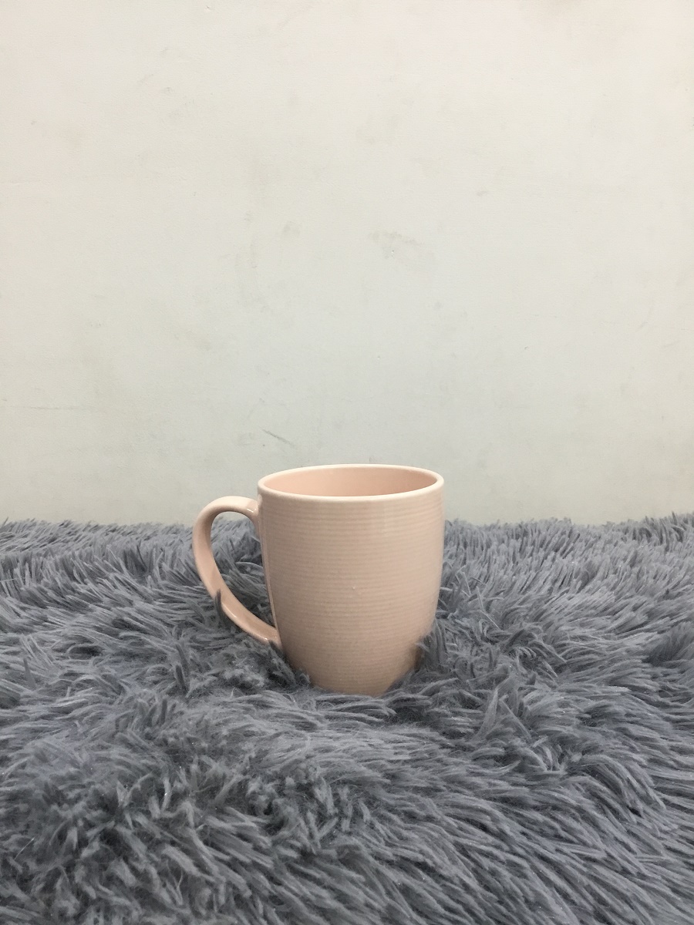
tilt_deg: -11.6
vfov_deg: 58.4
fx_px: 829
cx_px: 347
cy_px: 462
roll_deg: -0.2
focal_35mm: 31
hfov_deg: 45.4
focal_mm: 3.3
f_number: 2.4
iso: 100
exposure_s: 1/33
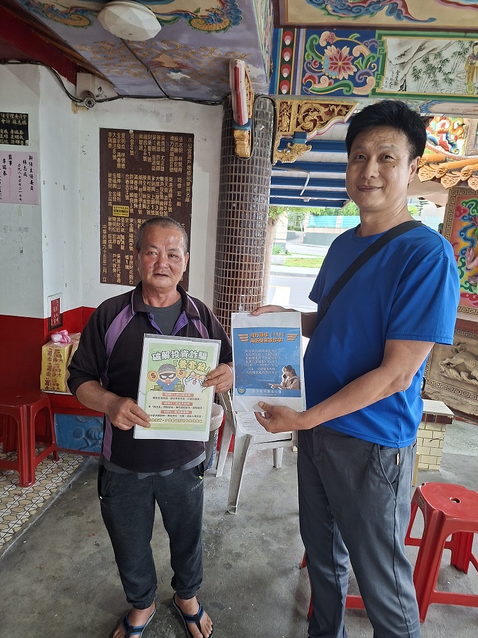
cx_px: 239
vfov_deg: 73.9
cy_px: 319
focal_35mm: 23
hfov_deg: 58.9
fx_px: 423
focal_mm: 5.54
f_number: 1.8
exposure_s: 1/60
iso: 320
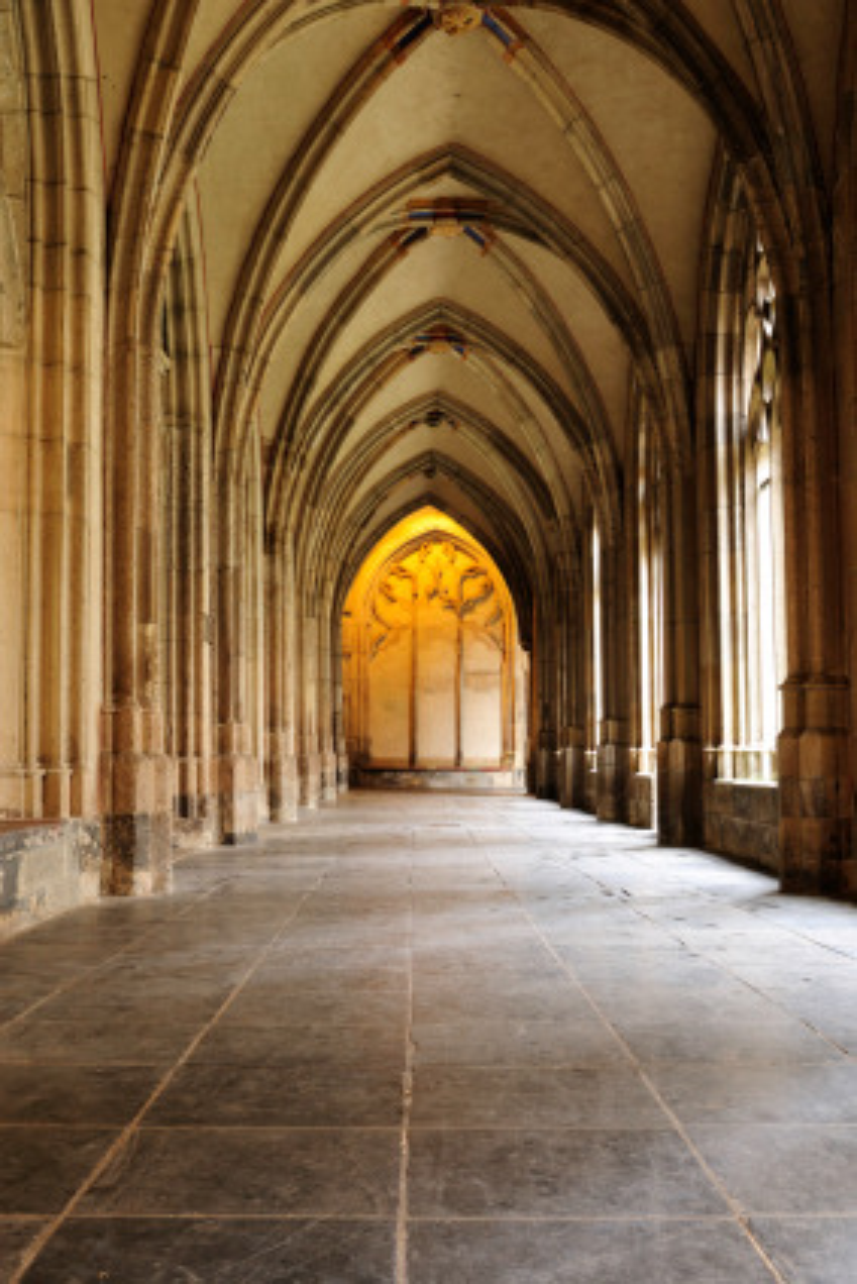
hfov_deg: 34.2
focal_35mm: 39
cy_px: 642
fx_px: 1391
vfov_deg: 49.5
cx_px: 428
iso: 100
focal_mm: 26
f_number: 11
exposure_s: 20
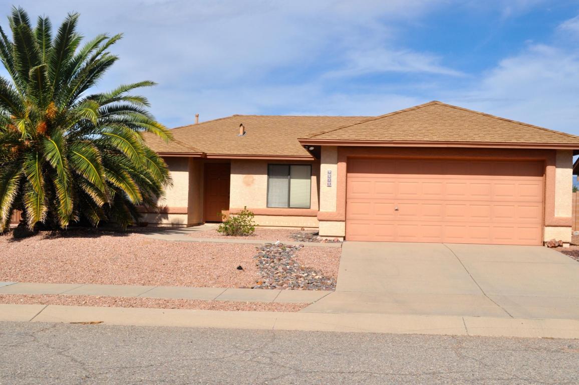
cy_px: 192
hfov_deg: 43.6
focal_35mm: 45
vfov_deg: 29.8
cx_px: 290
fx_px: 723
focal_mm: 30
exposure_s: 1/500
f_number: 10
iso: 200
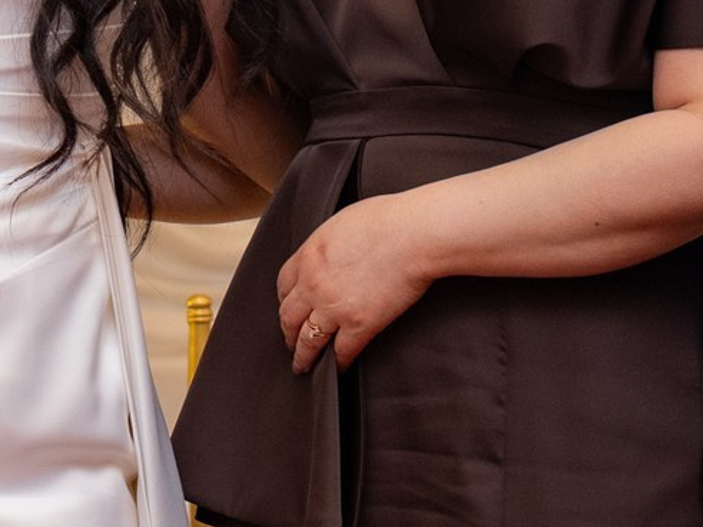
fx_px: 4934
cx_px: -46
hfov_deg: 8.1
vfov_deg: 6.1
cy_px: -191
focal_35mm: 243
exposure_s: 1/250
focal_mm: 45
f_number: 3.2
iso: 1600
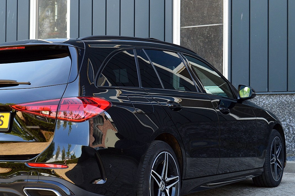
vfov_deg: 17.4
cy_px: 118
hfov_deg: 25.8
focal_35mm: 78
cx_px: 82
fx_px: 639
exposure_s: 1/100
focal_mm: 34
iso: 400
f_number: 9
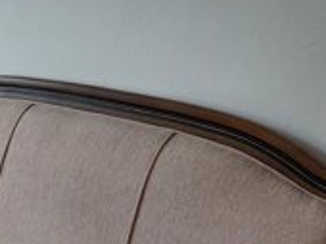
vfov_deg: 20.4
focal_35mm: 69
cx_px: -50
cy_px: 256
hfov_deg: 25.7
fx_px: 649
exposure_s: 1/100
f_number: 1.8
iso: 200
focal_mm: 4.69
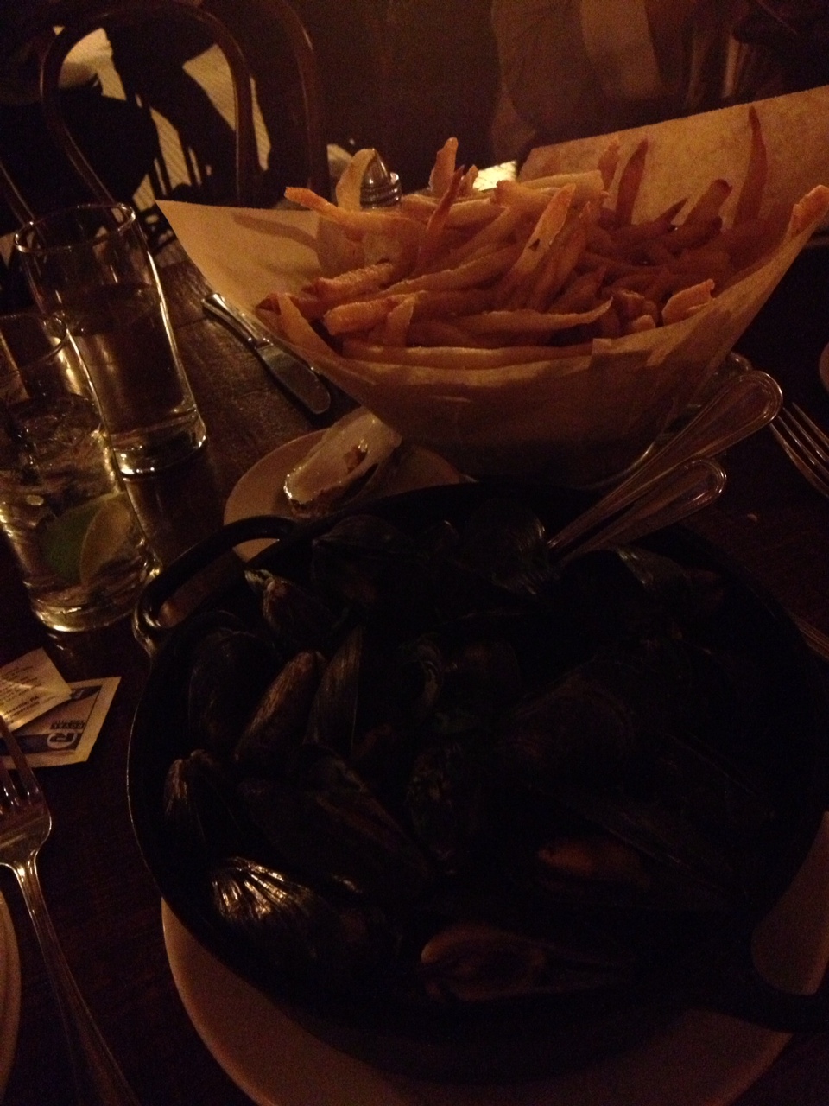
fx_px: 1118
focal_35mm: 35
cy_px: 553
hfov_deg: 40.7
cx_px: 414
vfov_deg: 52.6
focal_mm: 4.28
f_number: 2.4
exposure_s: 1/15
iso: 800
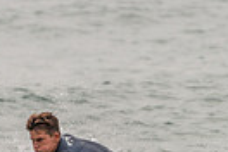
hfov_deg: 1.2
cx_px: 74
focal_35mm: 1764
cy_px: 165
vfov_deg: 0.8
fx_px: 11171
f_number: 5.6
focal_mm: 400
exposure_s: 1/500
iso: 220
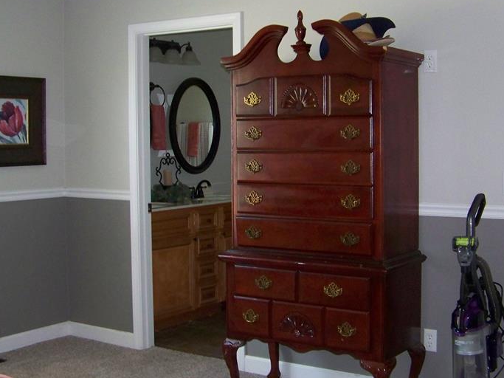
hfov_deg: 35.5
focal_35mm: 54
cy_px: 167
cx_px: 230
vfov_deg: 27.0
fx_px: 786
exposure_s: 1/30
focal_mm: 5.85
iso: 200
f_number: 2.8
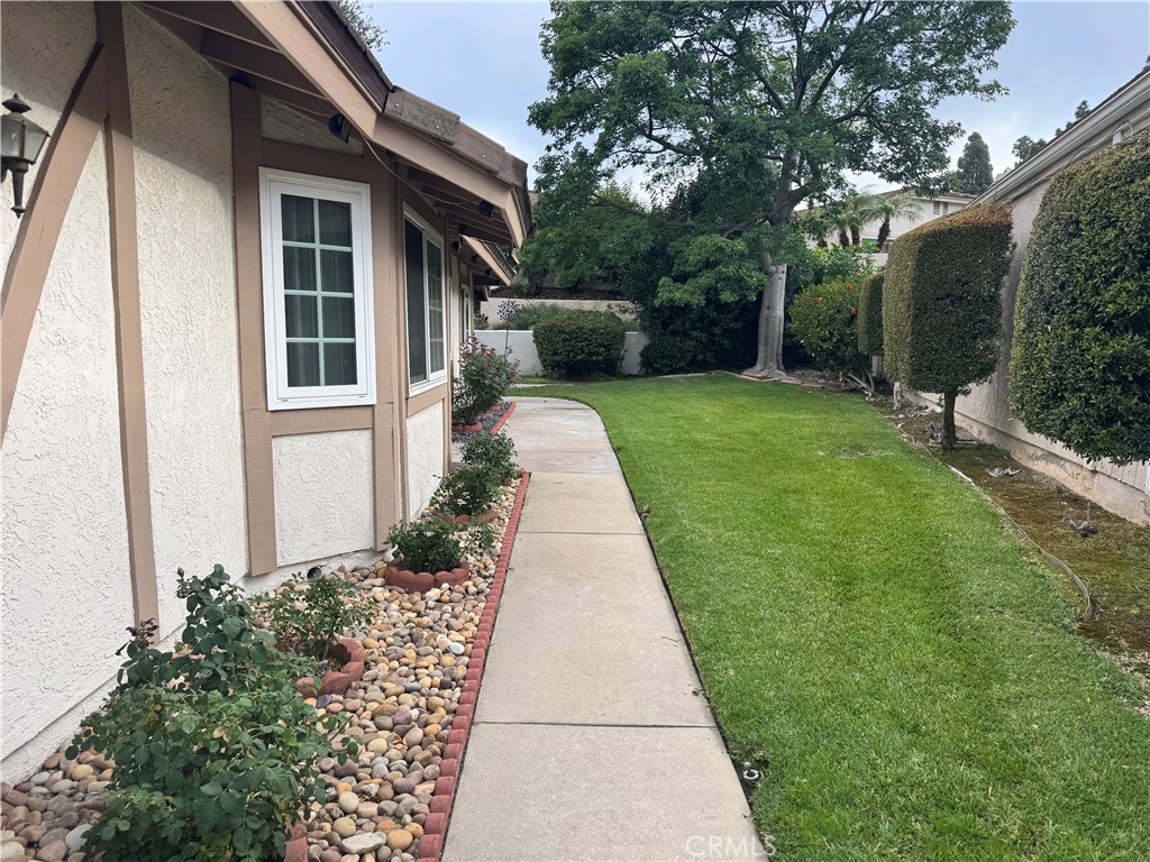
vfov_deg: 56.8
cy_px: 431
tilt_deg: -7.3
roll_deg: -0.5
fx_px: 797
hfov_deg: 71.6
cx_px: 575
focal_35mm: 24
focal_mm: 6.76
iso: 80
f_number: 1.78
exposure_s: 1/1010
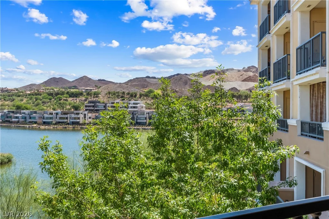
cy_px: 110
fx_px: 338
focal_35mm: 37
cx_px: 164
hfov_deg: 51.9
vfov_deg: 35.9
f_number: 8
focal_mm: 25
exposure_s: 1/8000
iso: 400
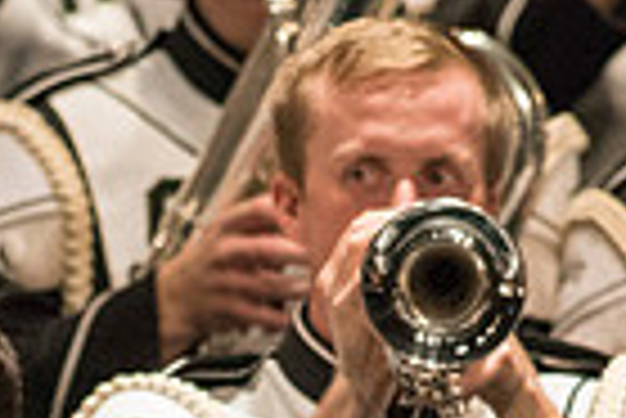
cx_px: 234
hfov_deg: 0.8
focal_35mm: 2501
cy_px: 645
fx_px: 43534
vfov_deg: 0.6
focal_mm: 600
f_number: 5.6
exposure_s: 1/320
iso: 4000
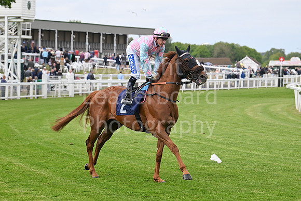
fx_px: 1129
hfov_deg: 15.2
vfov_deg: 10.2
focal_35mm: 135
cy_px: 100
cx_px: 150
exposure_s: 1/1000
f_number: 6.3
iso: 400
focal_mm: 135
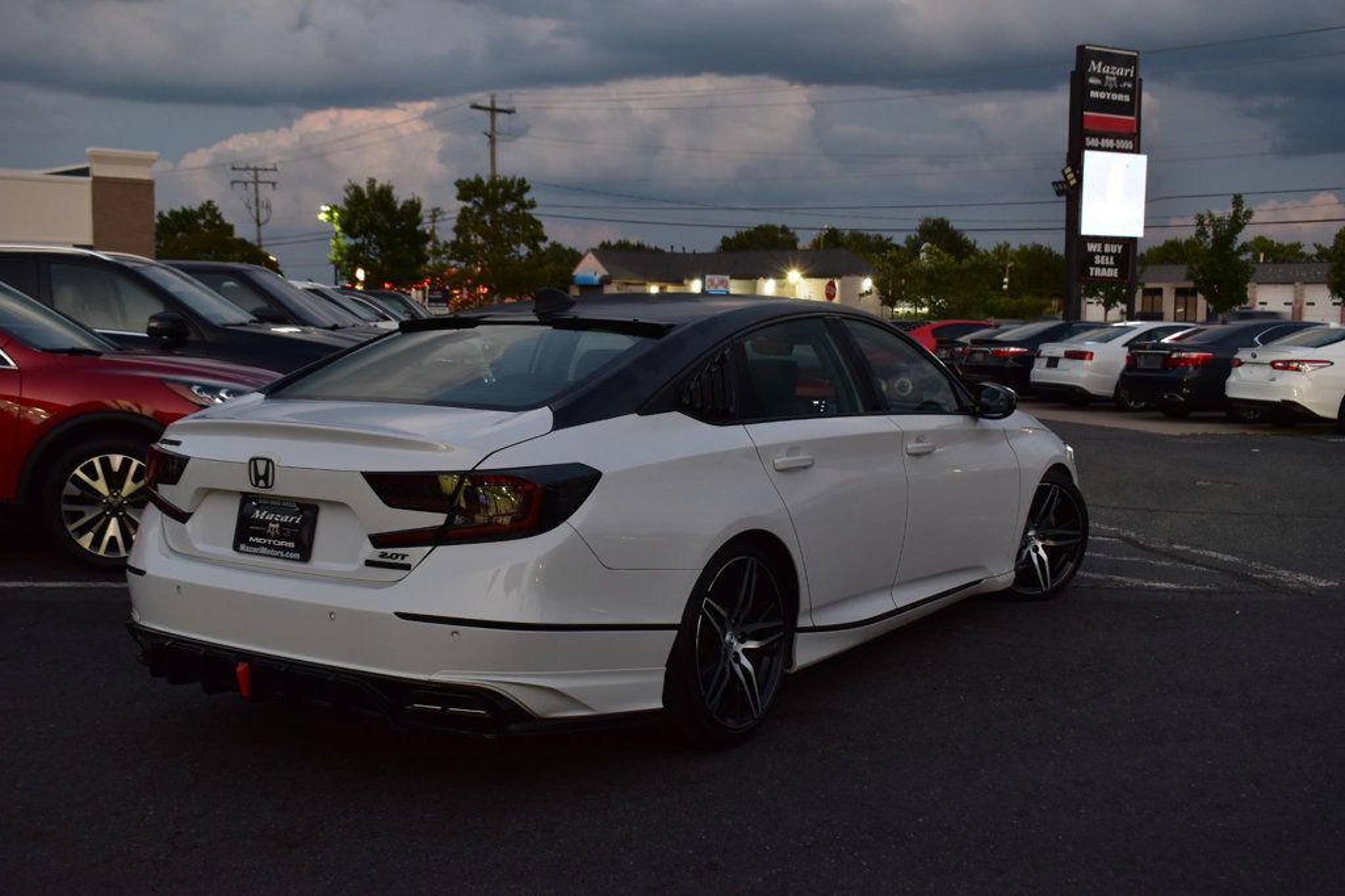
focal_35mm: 38
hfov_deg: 51.3
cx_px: 672
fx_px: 1401
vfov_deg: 35.5
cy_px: 448
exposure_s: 1/15
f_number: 6.3
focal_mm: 25
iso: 720
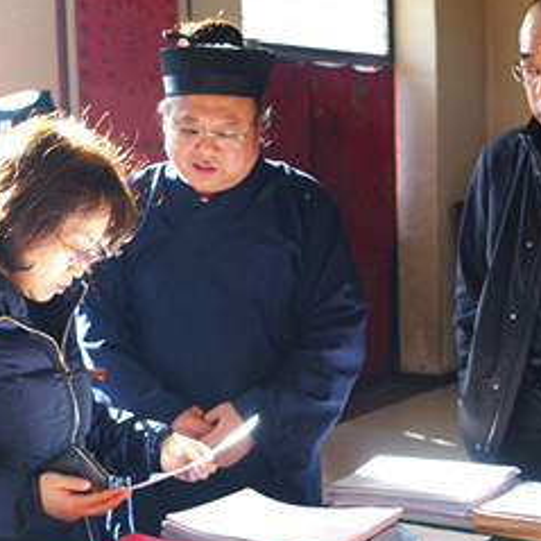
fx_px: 1273
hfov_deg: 24.0
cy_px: 307
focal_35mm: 72
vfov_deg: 24.0
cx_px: 274
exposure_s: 1/60
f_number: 4
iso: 200
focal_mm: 26.25
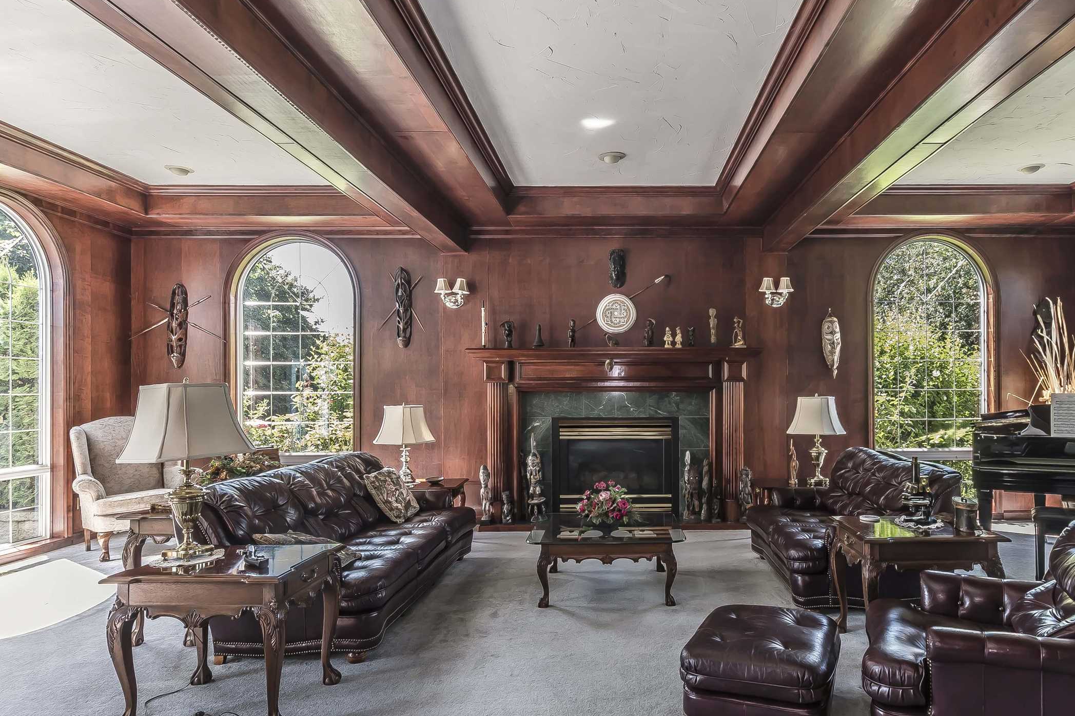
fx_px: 657
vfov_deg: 57.1
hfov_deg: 78.0
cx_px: 624
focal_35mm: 22
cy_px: 388
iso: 100
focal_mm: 10
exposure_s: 1/8
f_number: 9
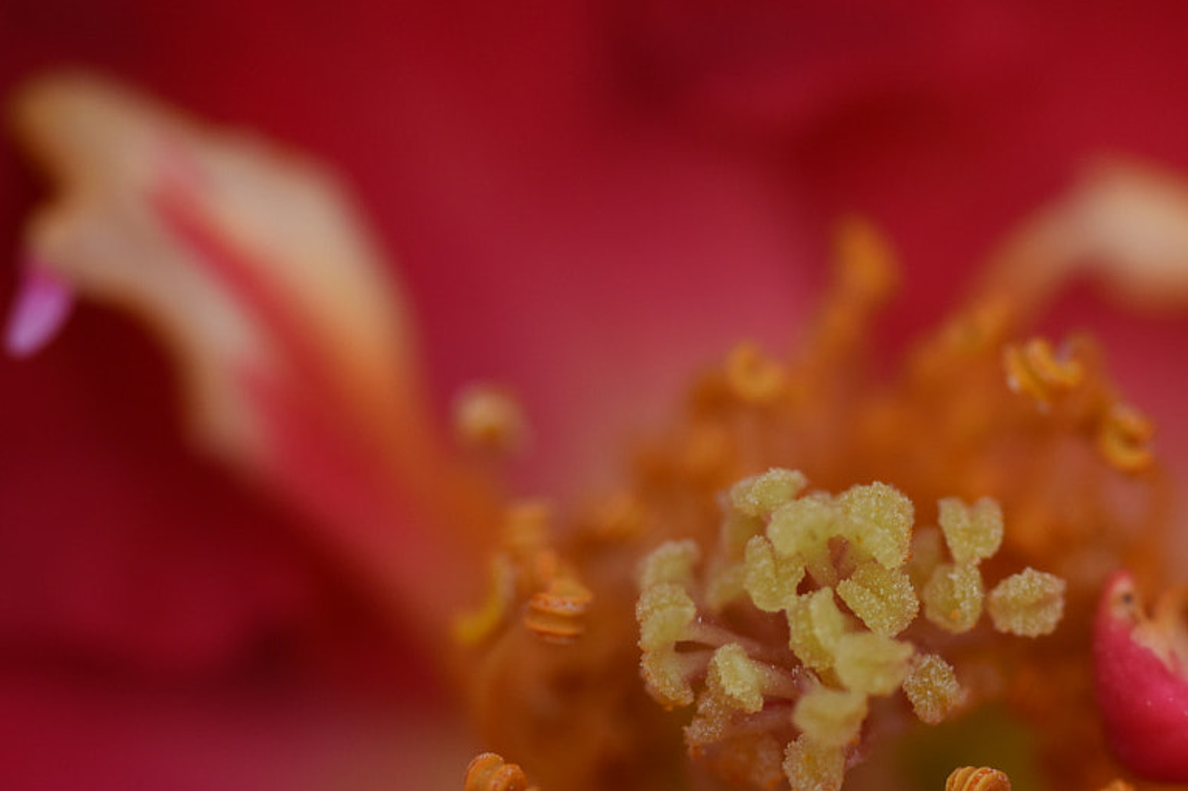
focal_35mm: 188
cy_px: 594
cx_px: 803
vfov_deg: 7.3
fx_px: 6201
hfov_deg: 10.9
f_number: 8
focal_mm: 90
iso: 400
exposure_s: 1/200
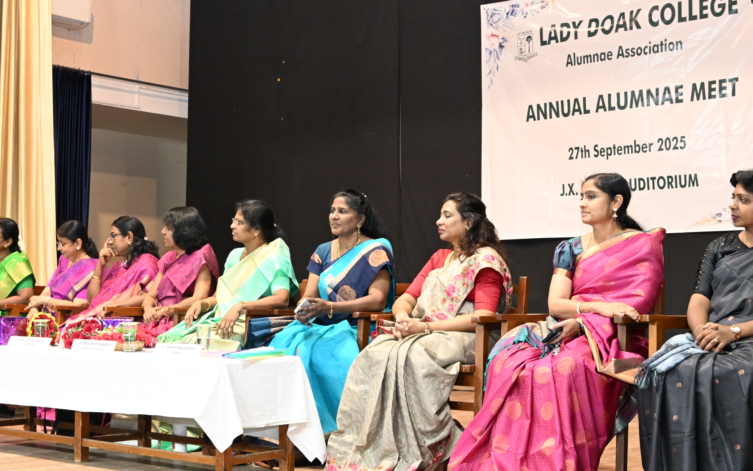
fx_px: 1192
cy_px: 251
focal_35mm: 58
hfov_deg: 34.7
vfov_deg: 22.3
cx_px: 254
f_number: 7.1
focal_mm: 26.5
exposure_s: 1/100
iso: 2000
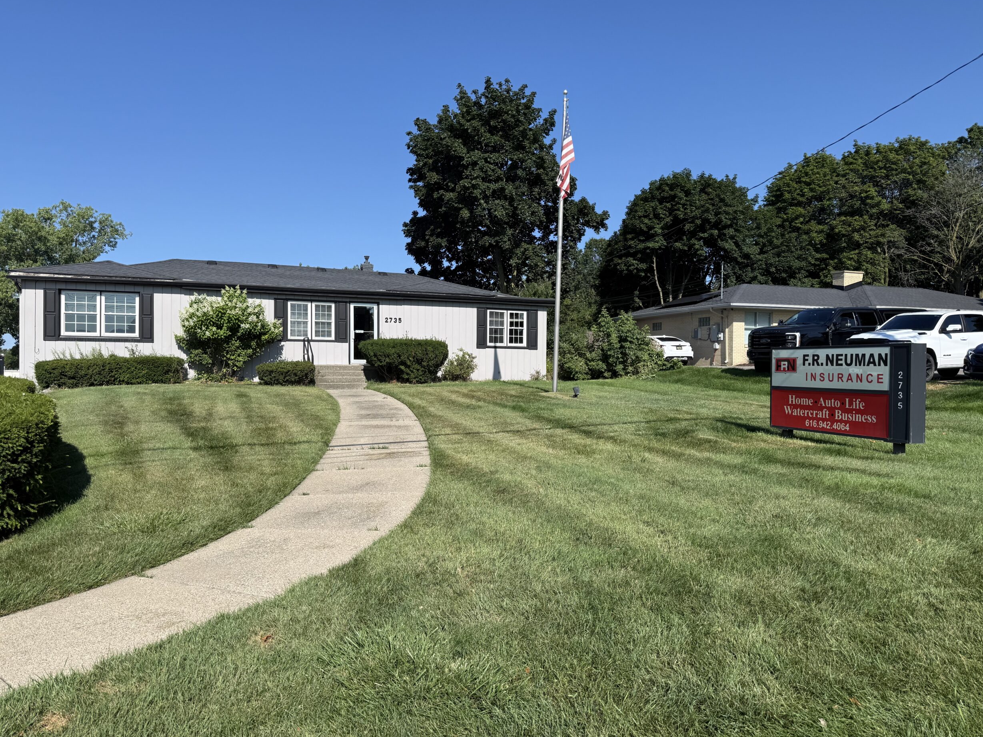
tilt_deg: -0.5
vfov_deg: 54.9
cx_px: 486
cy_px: 379
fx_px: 710
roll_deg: -0.7
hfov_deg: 69.4
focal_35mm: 25
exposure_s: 1/4167
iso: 80
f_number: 1.78
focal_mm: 6.76
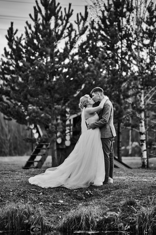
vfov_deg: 11.4
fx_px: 1170
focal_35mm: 180
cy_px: 118
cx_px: 78
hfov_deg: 7.6
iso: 100
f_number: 2.8
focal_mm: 180
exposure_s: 1/200
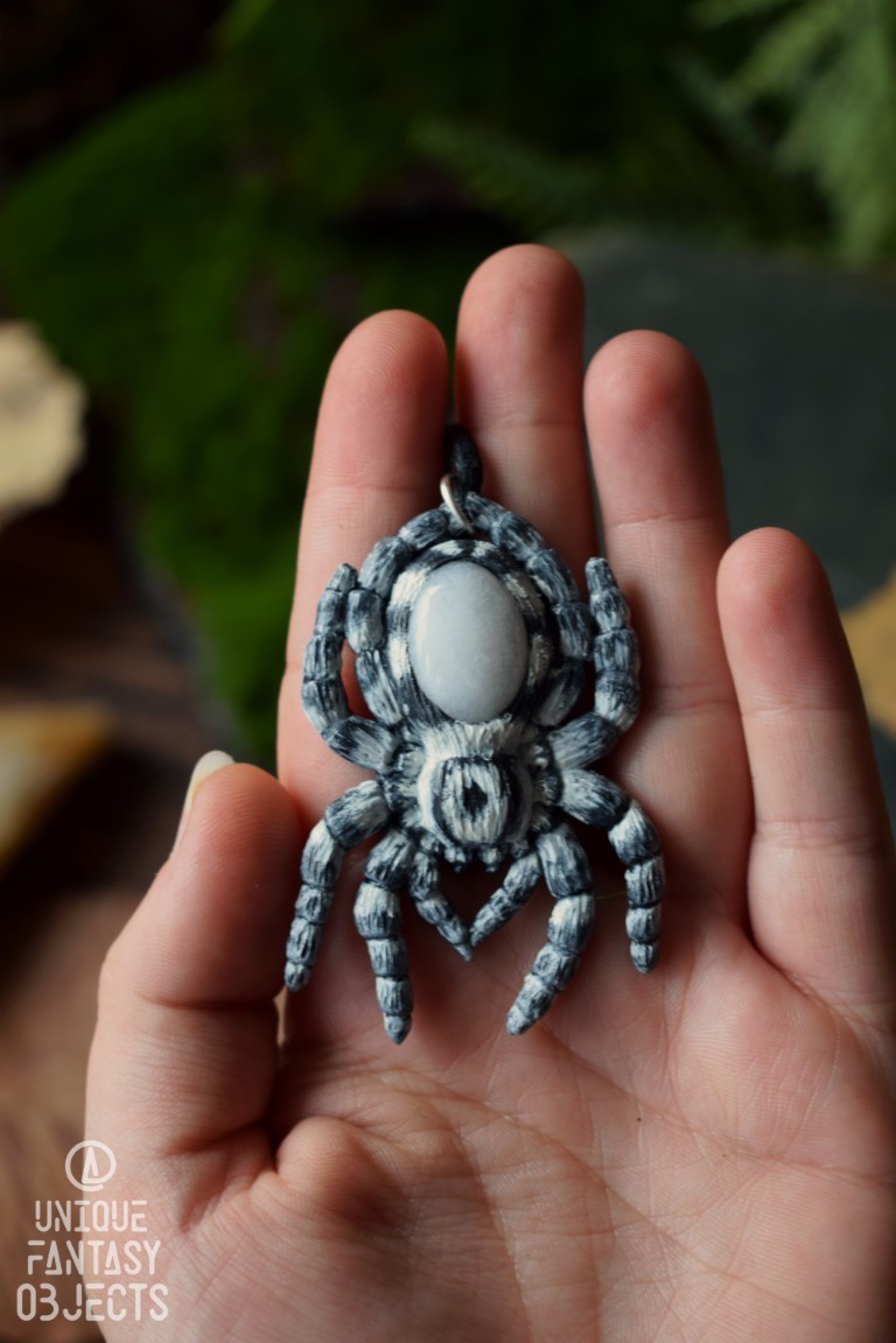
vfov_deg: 33.4
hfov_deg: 22.6
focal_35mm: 60
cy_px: 672
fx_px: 2240
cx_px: 448
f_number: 5
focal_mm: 40
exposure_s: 1/60
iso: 400
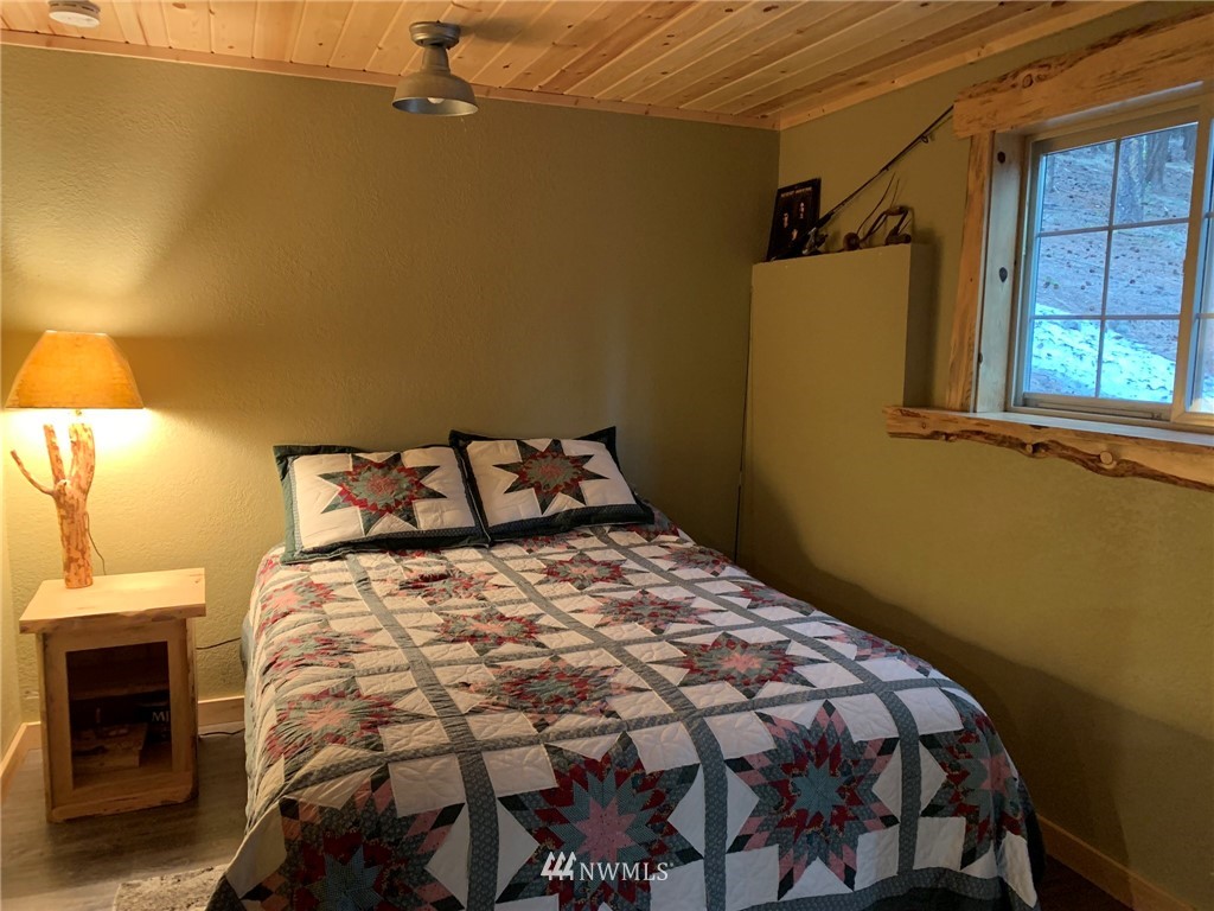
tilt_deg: -6.4
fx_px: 912
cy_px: 456
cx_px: 607
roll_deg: -1.4
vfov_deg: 53.1
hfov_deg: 67.3
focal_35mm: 26
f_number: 1.8
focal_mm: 4.25
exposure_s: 1/30
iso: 320
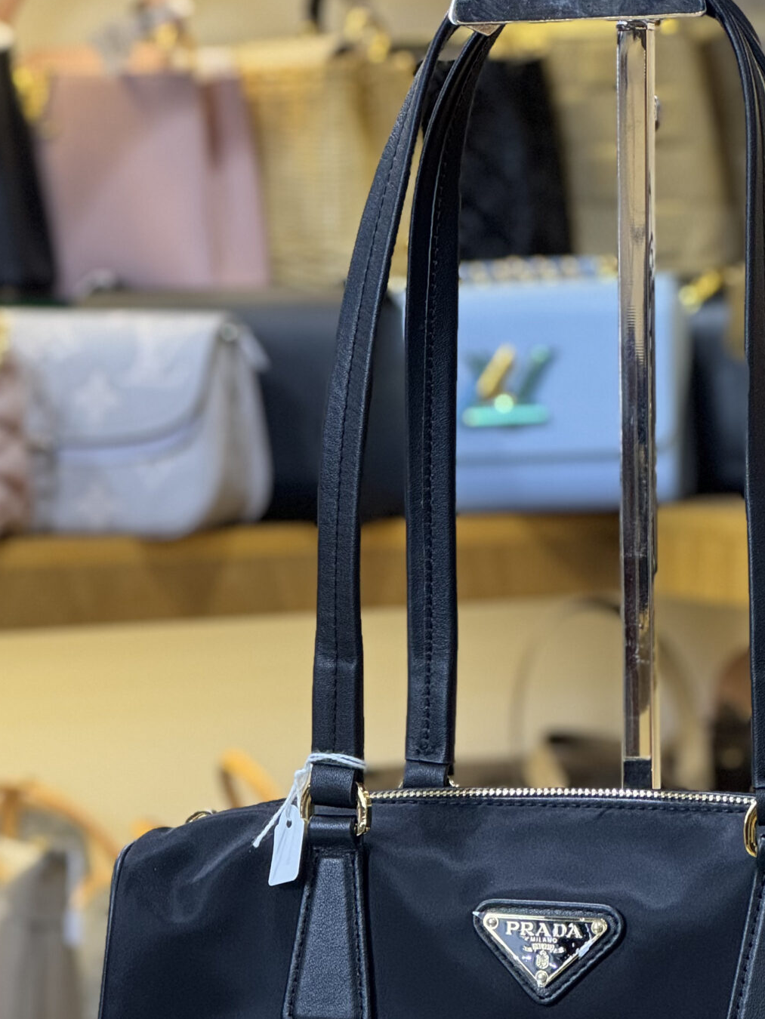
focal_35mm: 146
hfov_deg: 10.2
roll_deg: -0.1
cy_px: 812
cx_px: 455
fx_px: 4301
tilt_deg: -5.2
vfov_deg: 13.5
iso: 160
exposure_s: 1/50
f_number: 2.8
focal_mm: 9
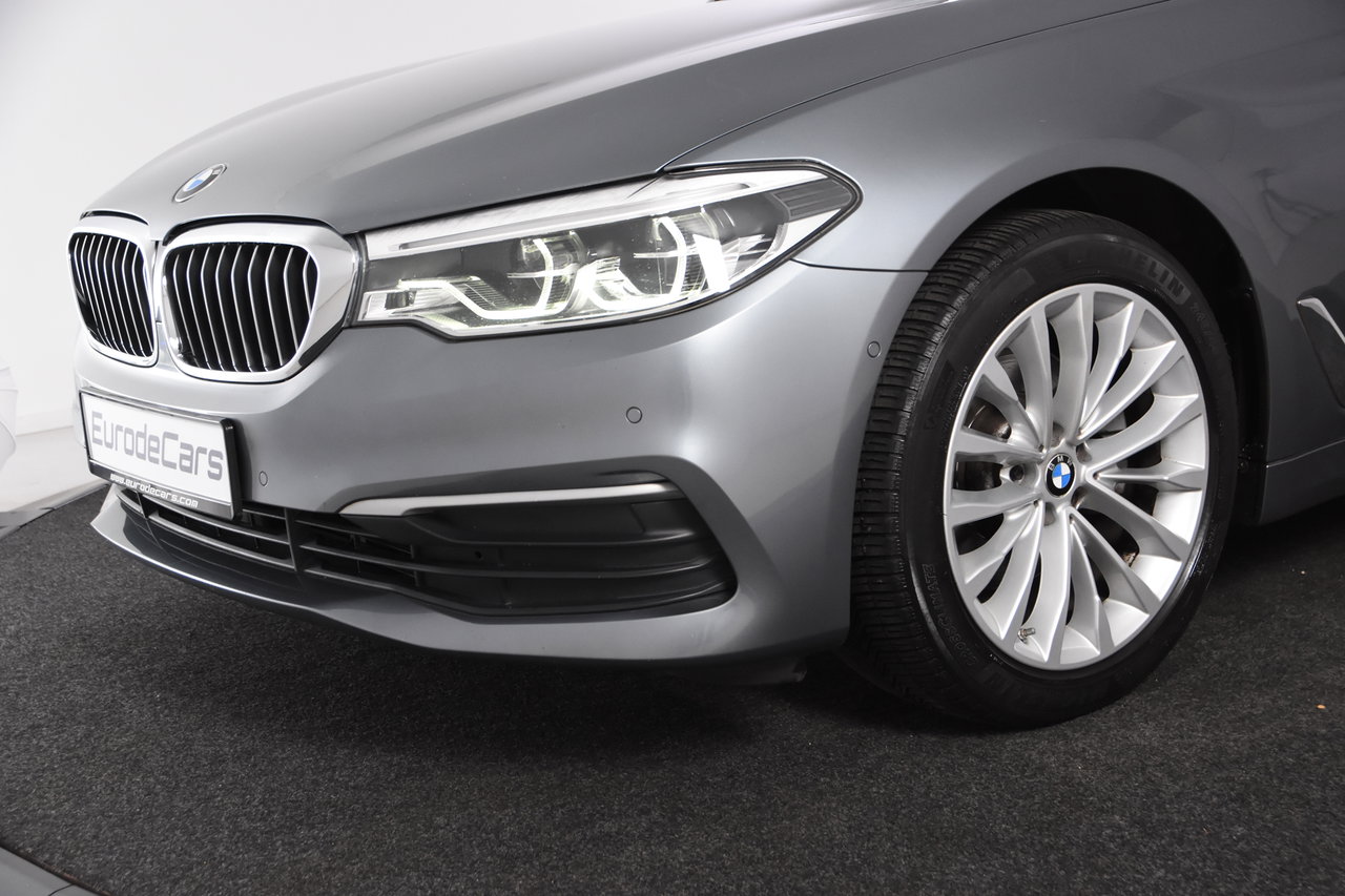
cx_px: 672
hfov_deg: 38.9
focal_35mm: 51
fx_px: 1905
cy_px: 448
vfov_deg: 26.5
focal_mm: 34
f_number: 5
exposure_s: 1/100
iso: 1600
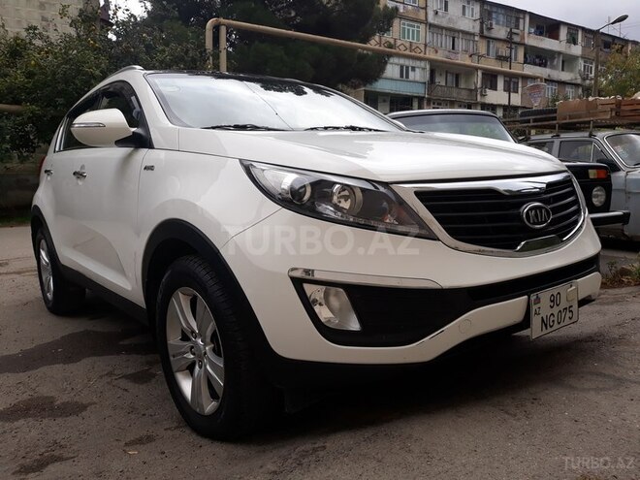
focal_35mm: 27
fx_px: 499
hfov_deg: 65.3
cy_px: 240
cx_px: 320
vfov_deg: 51.4
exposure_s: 1/648
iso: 40
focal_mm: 3.71
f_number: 1.7
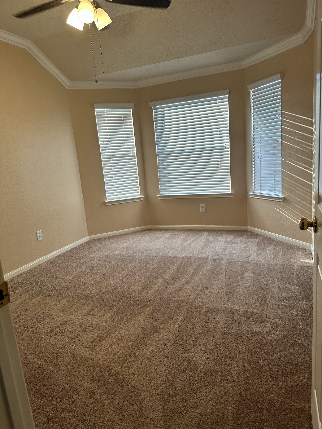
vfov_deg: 71.6
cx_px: 161
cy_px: 214
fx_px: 298
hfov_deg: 56.8
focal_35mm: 24
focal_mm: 6.86
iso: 160
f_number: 1.78
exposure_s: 1/120
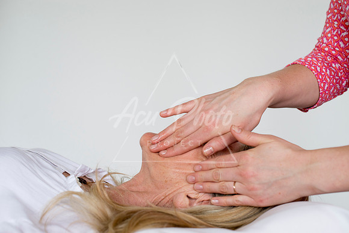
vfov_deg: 27.0
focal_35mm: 50
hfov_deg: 39.6
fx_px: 485
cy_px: 116
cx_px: 174
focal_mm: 50
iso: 640
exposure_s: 1/200
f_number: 5
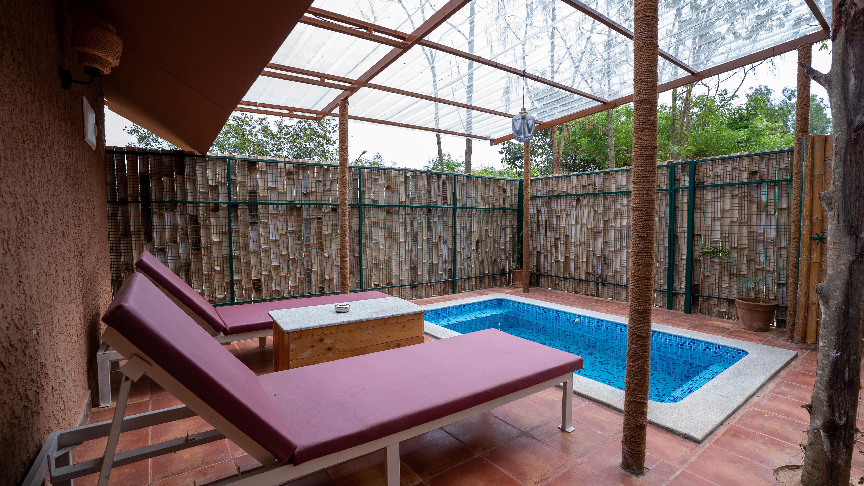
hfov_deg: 96.7
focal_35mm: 17
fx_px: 384
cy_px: 243
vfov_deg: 64.6
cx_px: 432
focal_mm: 16
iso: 40
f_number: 6.3
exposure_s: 1/50
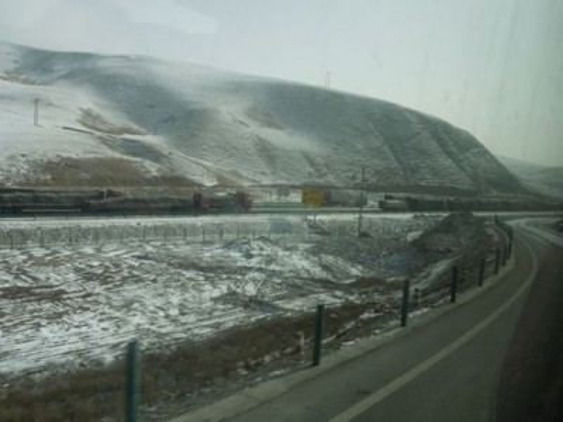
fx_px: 504
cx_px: 282
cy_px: 211
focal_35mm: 31
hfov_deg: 58.4
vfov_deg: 45.4
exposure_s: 1/200
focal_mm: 5.6
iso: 100
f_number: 3.6
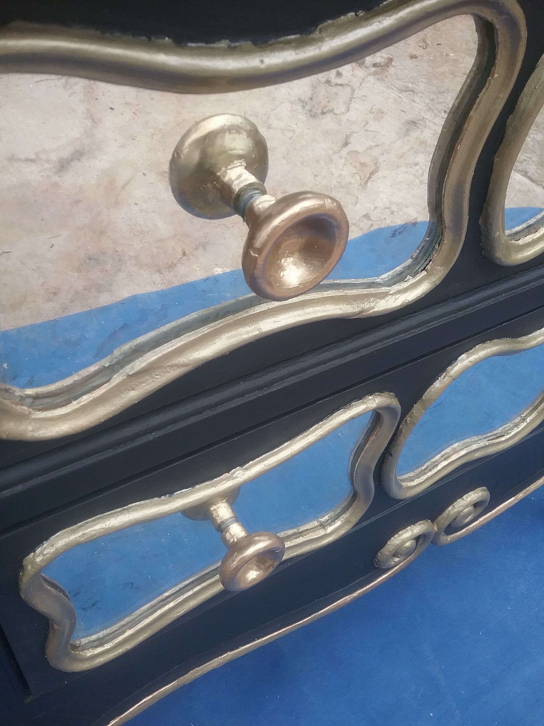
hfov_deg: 45.4
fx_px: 650
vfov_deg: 58.4
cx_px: 272
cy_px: 363
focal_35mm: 31
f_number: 2.2
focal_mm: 3.3
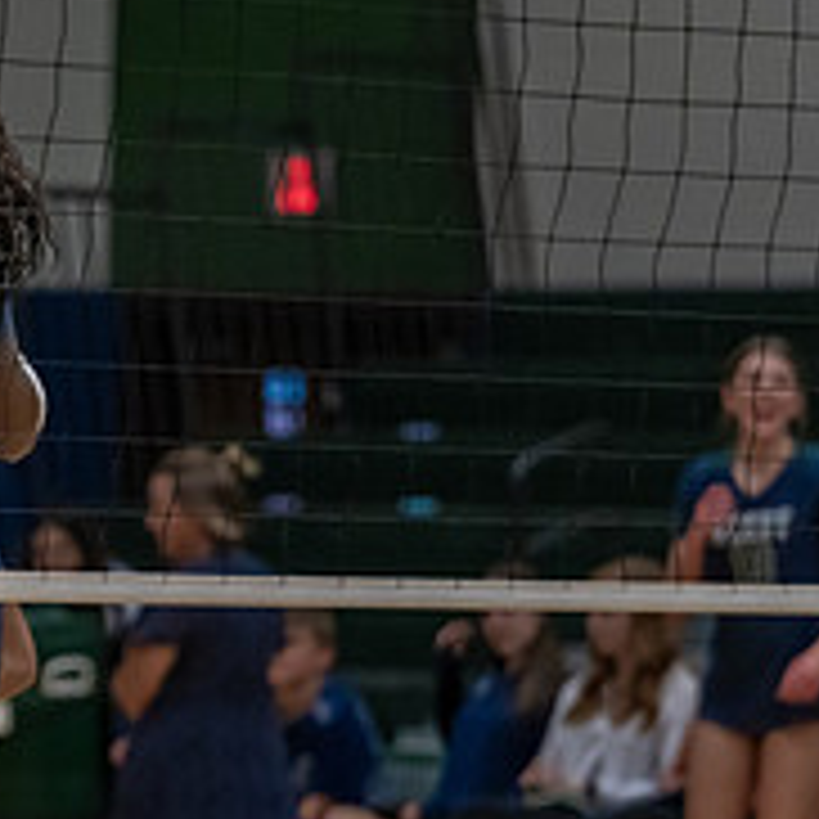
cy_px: 500
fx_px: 9690
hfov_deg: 4.8
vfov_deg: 4.8
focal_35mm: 362
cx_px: -387
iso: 2500
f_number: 2.8
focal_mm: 125
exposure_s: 1/1000
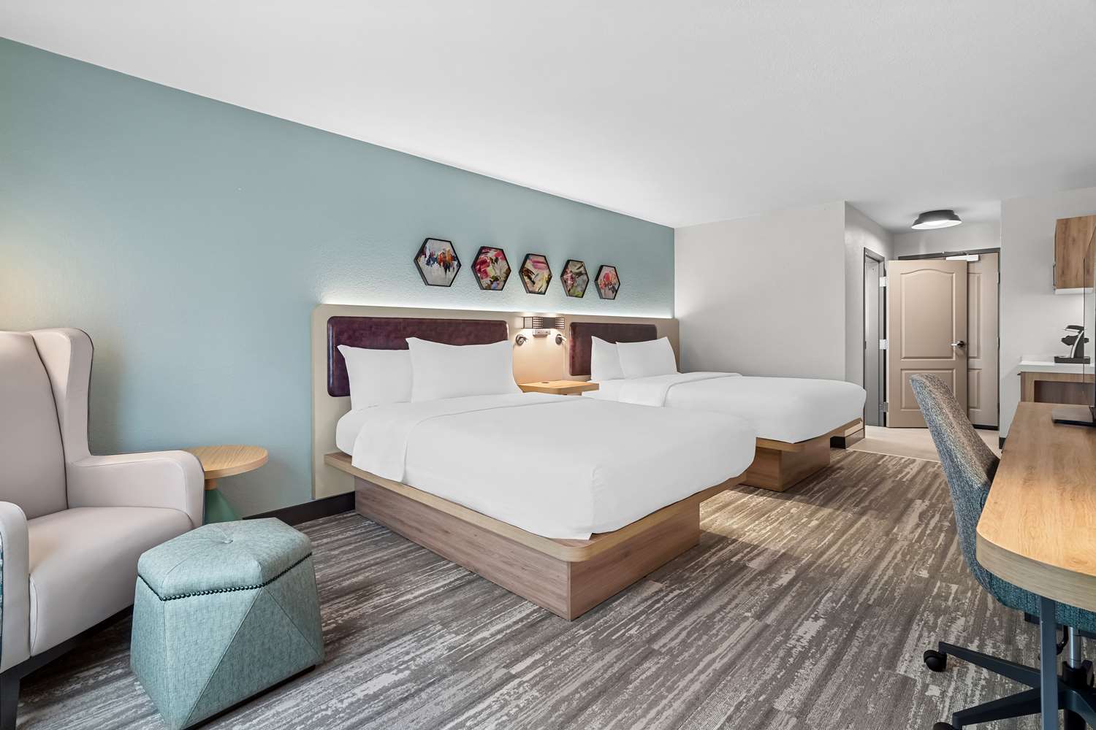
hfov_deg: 96.7
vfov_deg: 73.7
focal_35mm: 16
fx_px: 487
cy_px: 365
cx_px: 548
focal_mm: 16
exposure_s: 1/1.25
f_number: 8
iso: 400
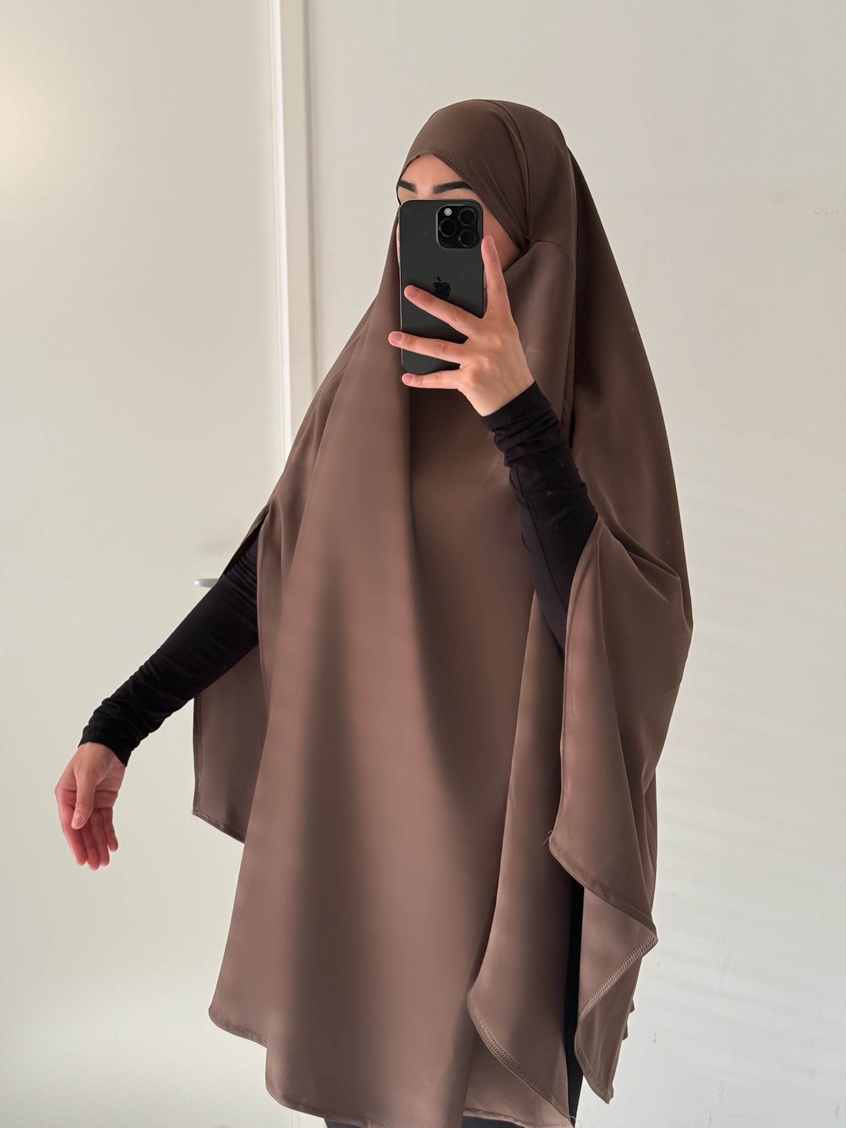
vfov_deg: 39.7
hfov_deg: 30.3
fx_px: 1564
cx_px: 423
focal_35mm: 48
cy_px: 564
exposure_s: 1/79
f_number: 1.78
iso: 125
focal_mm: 6.76
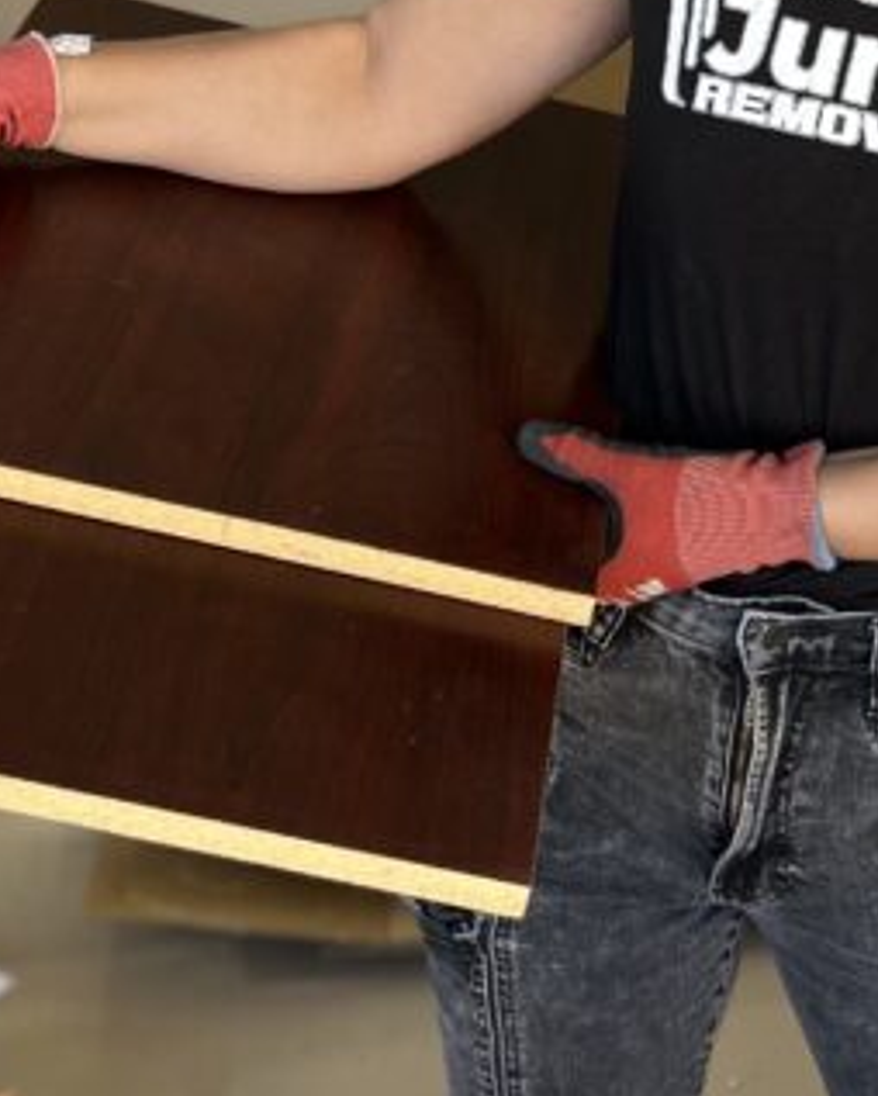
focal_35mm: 82
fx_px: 2661
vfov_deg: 22.2
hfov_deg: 18.4
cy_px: -52
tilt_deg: -11.3
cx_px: 802
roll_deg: +1.0
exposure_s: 1/250
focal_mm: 5.7
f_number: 1.5
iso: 40
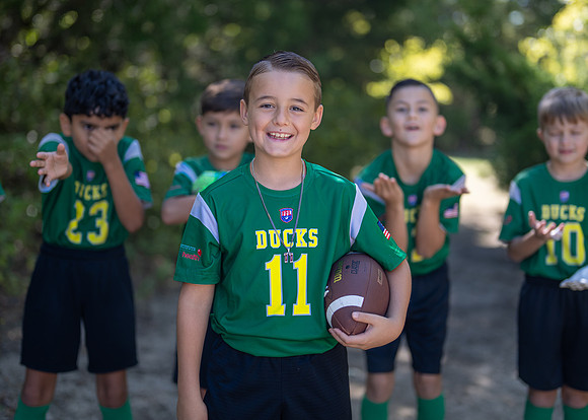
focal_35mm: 61
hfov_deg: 32.1
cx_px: 292
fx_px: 1023
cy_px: 202
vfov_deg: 23.2
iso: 100
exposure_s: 1/1250
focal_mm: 50
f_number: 1.2
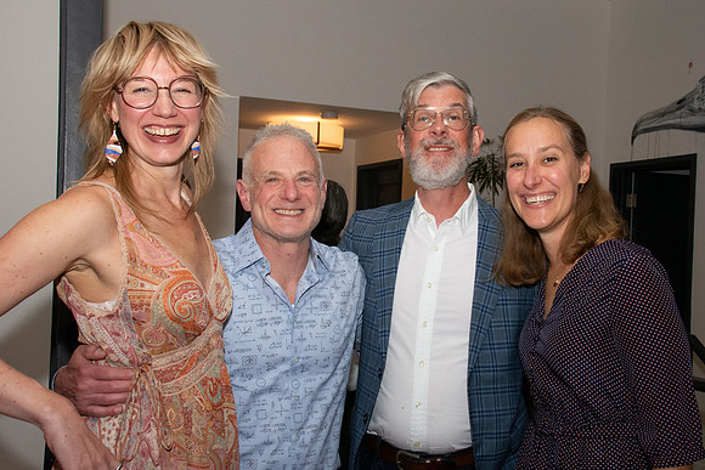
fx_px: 936
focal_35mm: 48
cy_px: 250
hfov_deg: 41.3
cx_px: 374
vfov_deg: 28.2
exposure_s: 1/160
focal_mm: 30
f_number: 11
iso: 5000
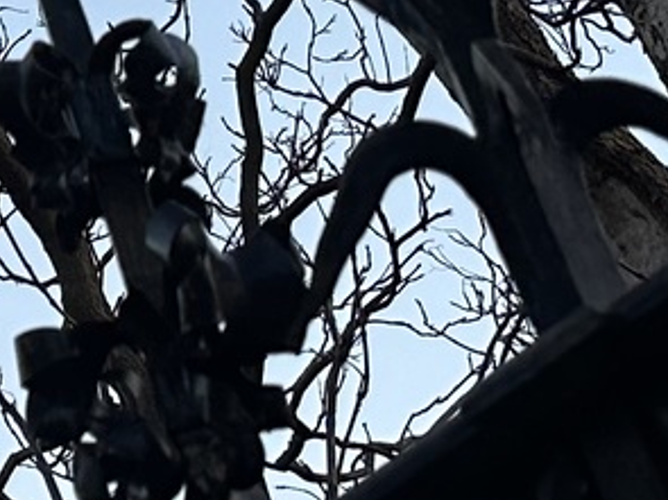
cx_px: -1014
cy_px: -615
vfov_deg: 8.4
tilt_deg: +44.9
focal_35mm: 164
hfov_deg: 10.2
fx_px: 3163
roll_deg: +3.0
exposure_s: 1/368
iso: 80
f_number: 1.78
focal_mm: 6.86
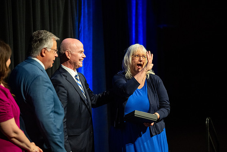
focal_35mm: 178
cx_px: 118
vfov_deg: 7.7
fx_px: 1123
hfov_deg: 11.5
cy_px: 78
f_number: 2.8
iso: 2000
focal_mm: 170
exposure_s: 1/320
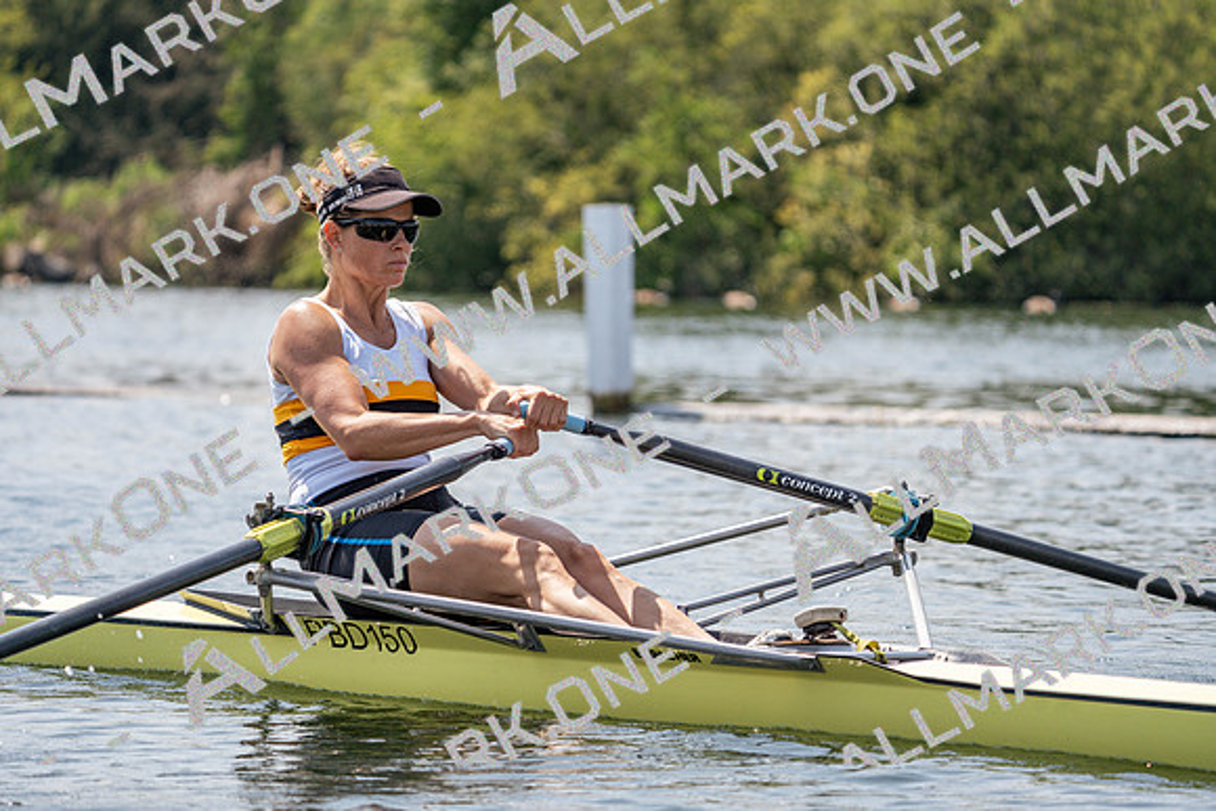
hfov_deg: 10.3
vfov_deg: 6.9
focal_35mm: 200
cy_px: 406
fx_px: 6757
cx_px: 608
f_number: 5.6
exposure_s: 1/1600
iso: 200
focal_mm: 200
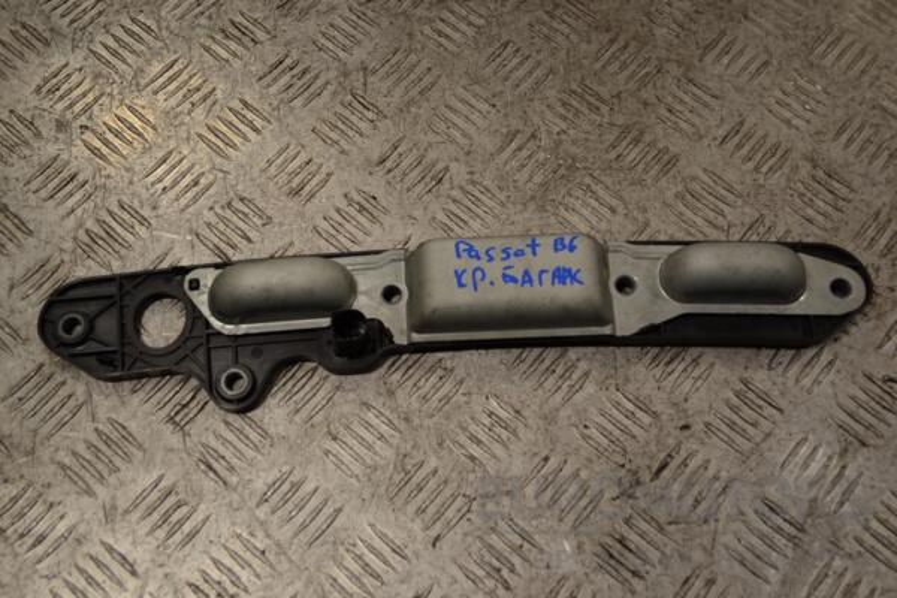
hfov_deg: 43.6
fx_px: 1121
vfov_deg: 29.9
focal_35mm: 45
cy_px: 299
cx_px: 448
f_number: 4.8
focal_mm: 30
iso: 100
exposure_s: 1/100
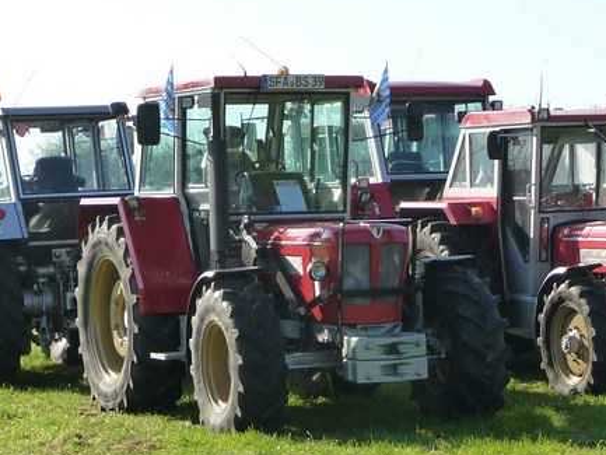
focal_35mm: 133
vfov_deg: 11.1
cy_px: 356
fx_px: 2329
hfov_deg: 14.8
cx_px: 369
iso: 160
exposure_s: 1/400
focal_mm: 12.2
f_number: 4.6
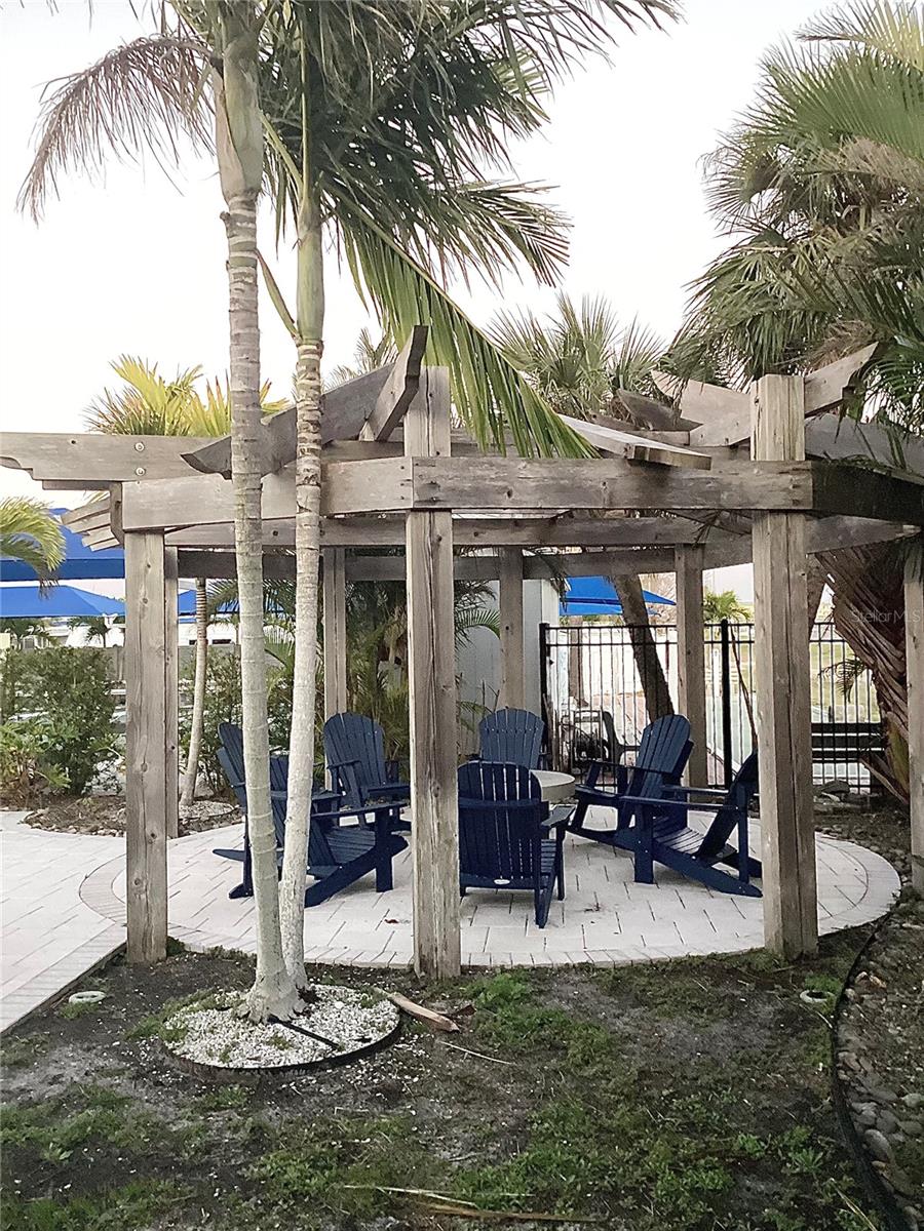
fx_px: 1103
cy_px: 616
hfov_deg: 45.4
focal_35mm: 31
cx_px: 462
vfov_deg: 58.4
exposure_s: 1/60
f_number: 2.4
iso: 200
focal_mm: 3.3
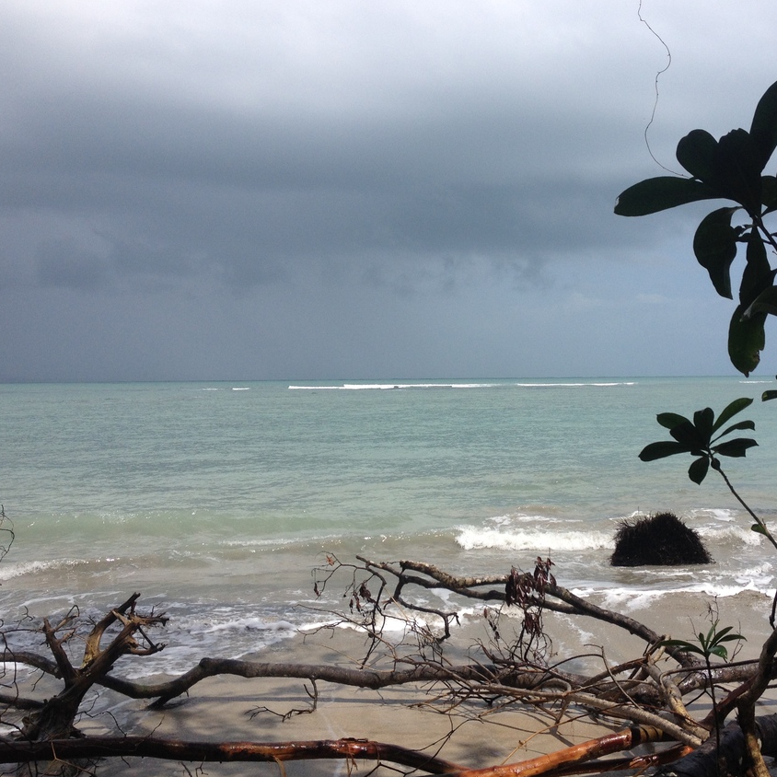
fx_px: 1117
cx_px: 500
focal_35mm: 44
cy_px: 394
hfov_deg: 38.0
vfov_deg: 38.3
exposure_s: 1/3067
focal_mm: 4.28
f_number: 2.4
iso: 50
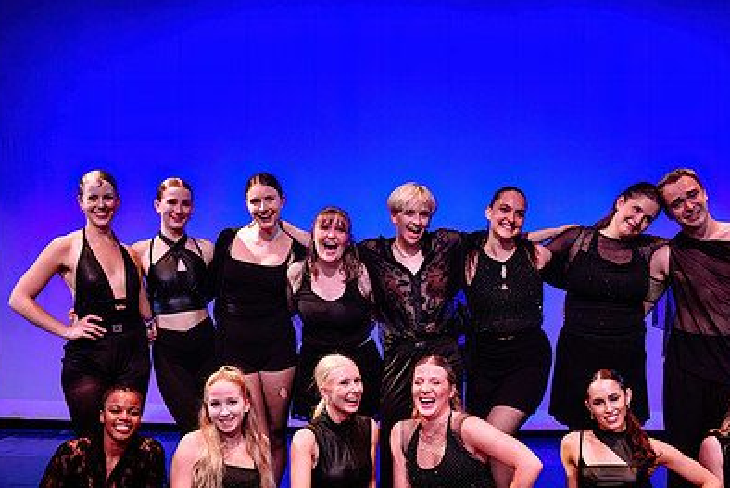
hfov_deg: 41.0
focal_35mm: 48
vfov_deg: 27.7
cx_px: 412
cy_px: 361
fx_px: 974
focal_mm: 28
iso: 1250
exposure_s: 1/240
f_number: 4.5
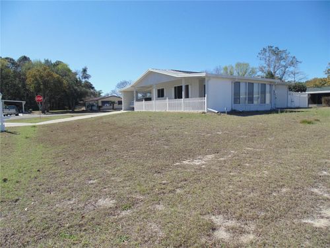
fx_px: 210
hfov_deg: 76.4
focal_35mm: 22
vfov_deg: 61.1
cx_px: 165
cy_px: 124
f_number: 9.7
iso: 80
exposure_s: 1/125
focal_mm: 4
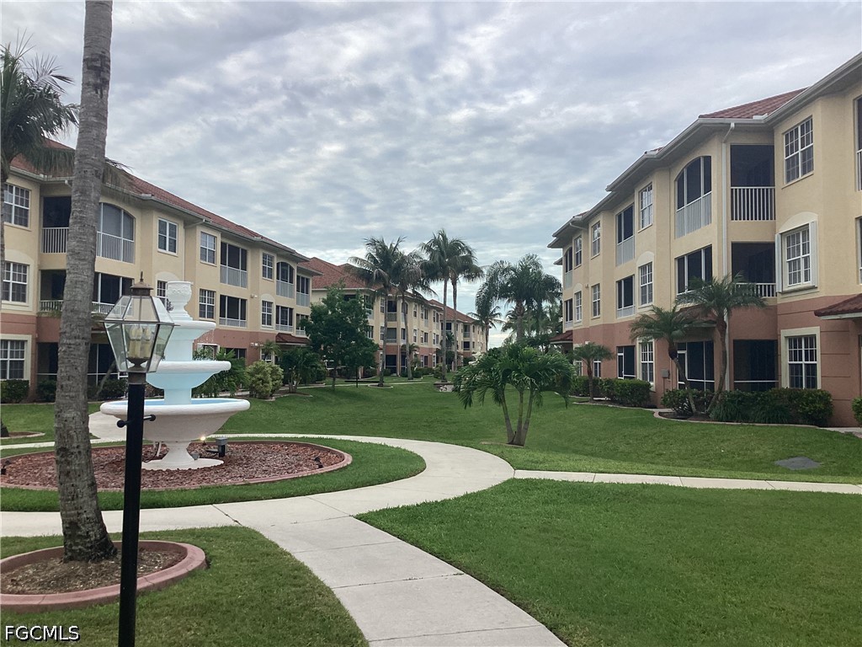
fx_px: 772
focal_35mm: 31
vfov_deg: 45.4
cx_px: 431
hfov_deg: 58.4
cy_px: 324
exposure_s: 1/310
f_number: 2.4
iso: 25
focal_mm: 3.3
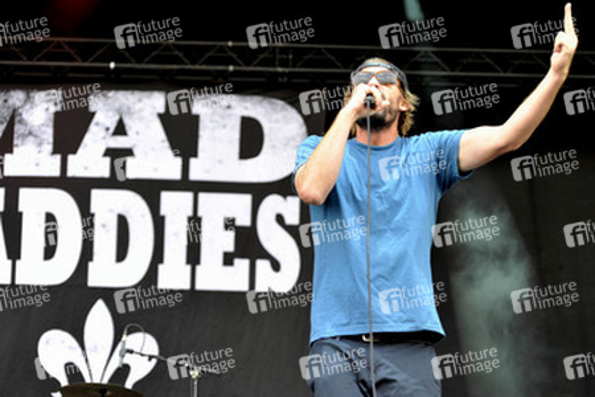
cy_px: 198
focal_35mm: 86
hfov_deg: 23.6
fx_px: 1421
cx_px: 298
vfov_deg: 15.9
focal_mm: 86
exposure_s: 1/200
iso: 640
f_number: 4.5
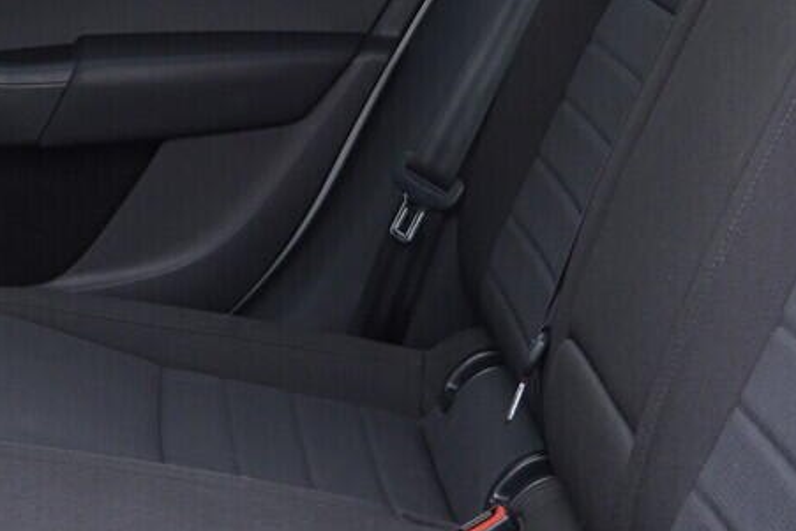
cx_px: 247
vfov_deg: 11.9
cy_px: 139
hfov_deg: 17.7
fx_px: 2543
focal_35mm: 115
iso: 320
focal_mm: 24
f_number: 2.8
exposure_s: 1/40
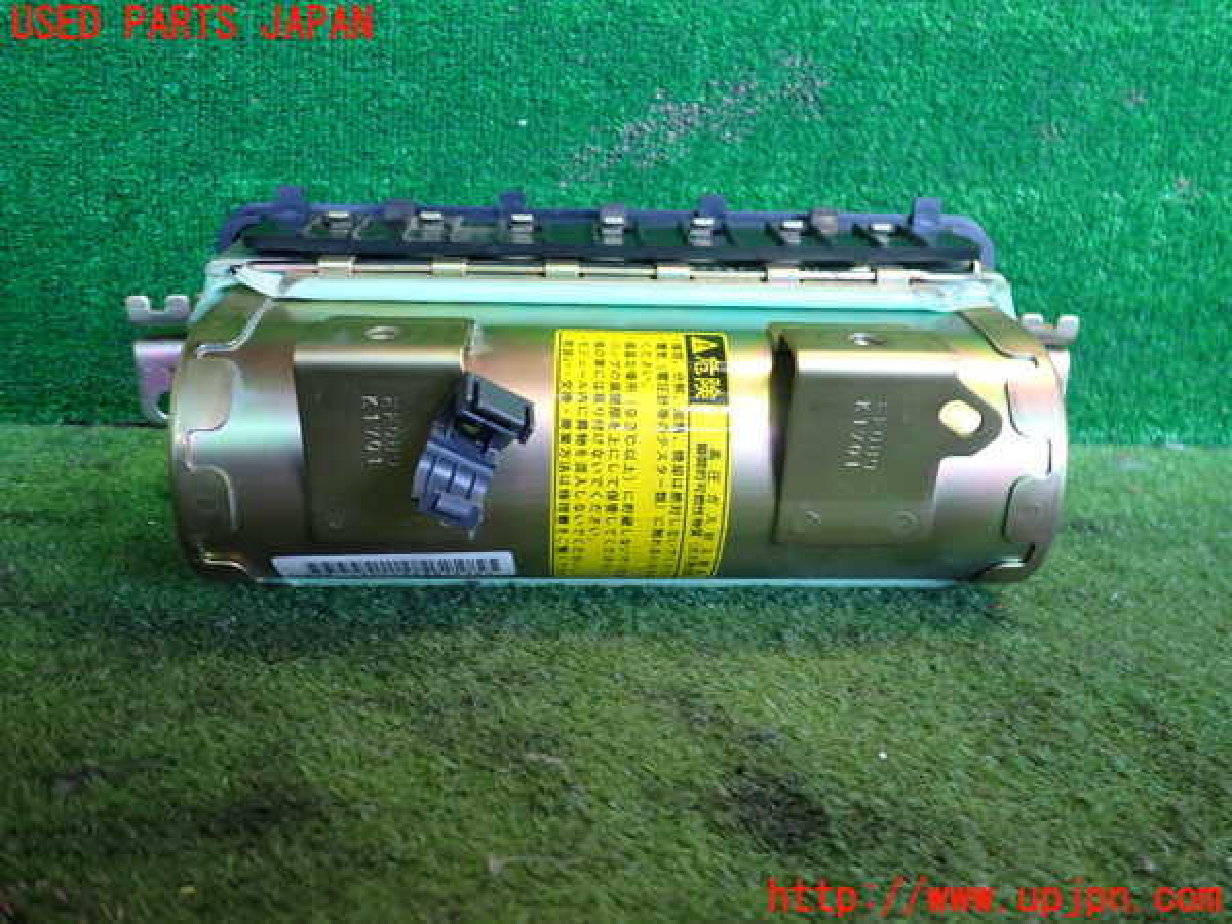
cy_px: 462
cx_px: 616
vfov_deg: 46.8
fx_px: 1068
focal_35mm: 30
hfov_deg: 60.0
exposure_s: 1/40
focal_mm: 5.4
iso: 200
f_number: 2.3
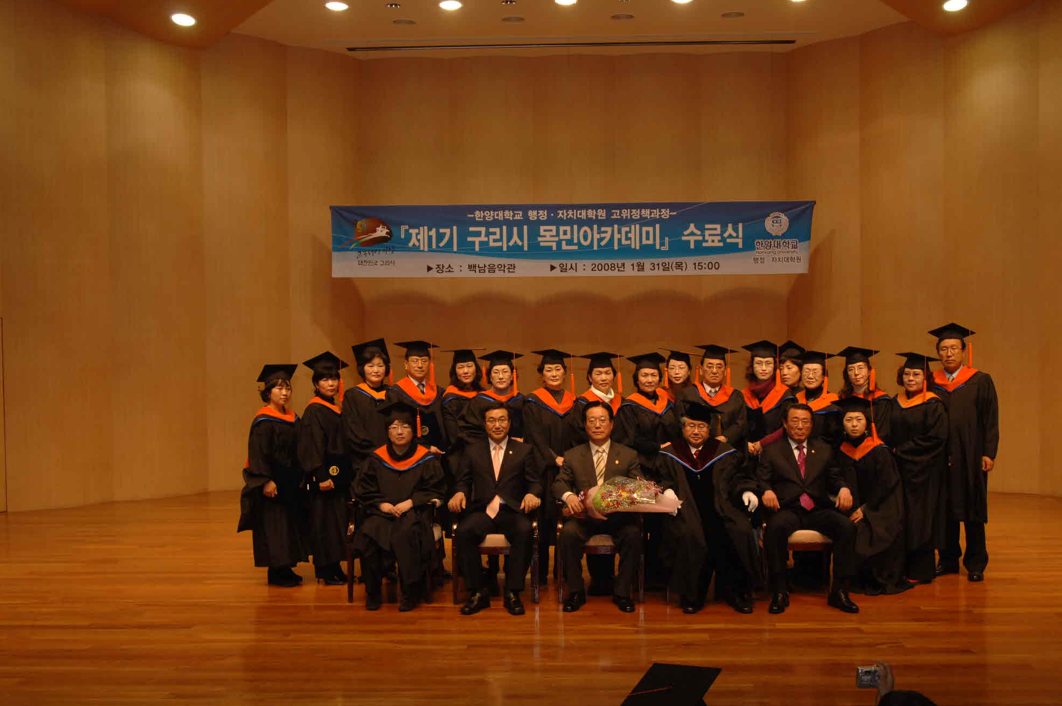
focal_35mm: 36
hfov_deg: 53.1
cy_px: 376
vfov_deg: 36.8
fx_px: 1061
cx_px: 578
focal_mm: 22
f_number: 6.3
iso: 400
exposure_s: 1/60
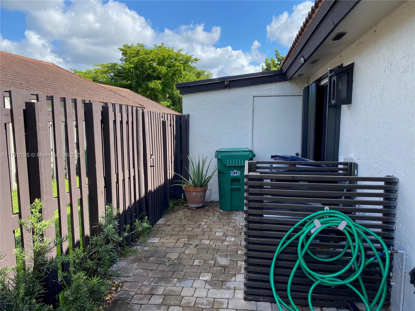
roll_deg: +0.1
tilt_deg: -7.2
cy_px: 156
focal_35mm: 26
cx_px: 208
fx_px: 312
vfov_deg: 53.1
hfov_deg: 67.3
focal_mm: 4.25
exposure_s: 1/762
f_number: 1.8
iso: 32
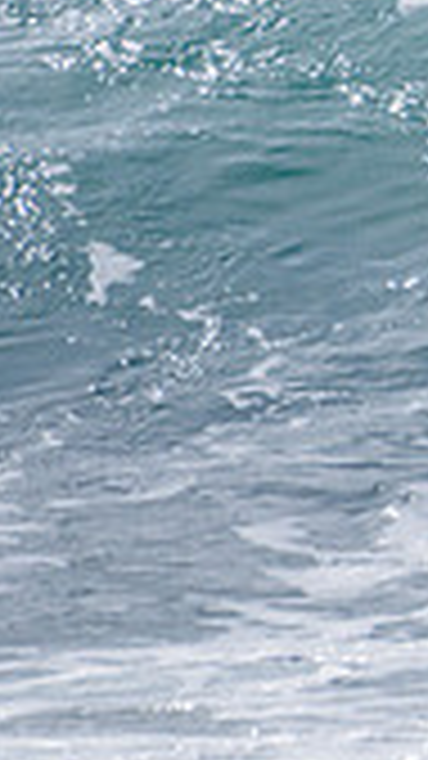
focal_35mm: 2202
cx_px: 1469
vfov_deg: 1.0
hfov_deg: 0.6
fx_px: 44449
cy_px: -224
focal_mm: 500
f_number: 5.6
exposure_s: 1/2000
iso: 90
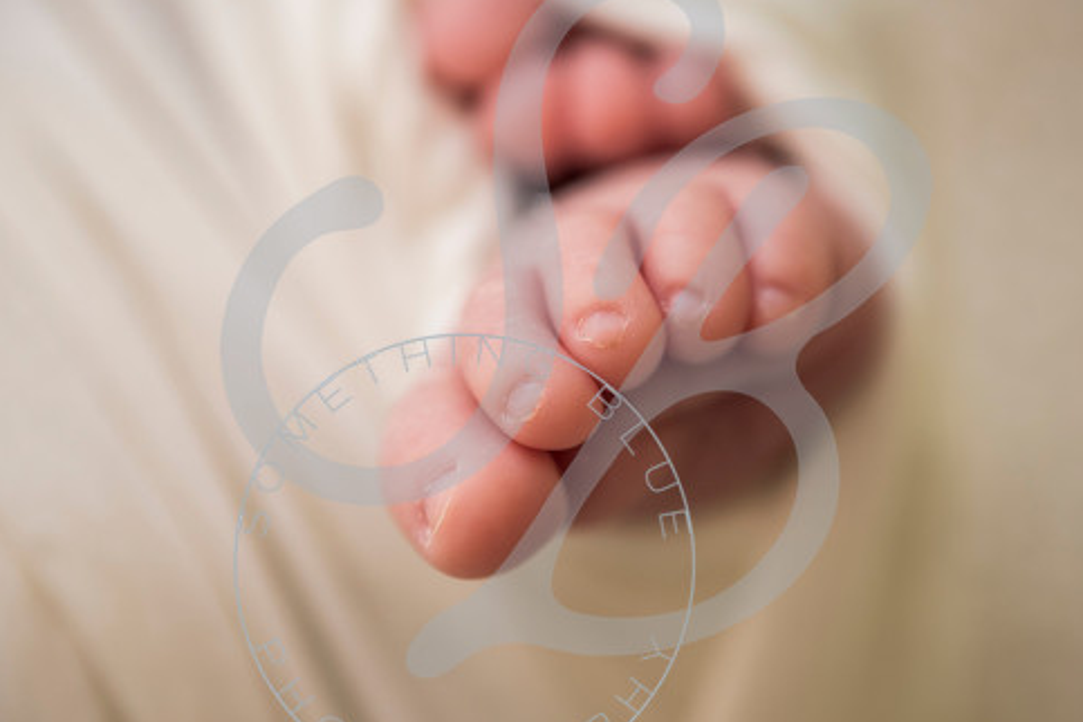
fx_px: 2527
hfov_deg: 24.2
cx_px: 576
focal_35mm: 84
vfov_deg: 16.3
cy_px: 376
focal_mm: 70
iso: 100
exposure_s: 1/125
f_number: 4
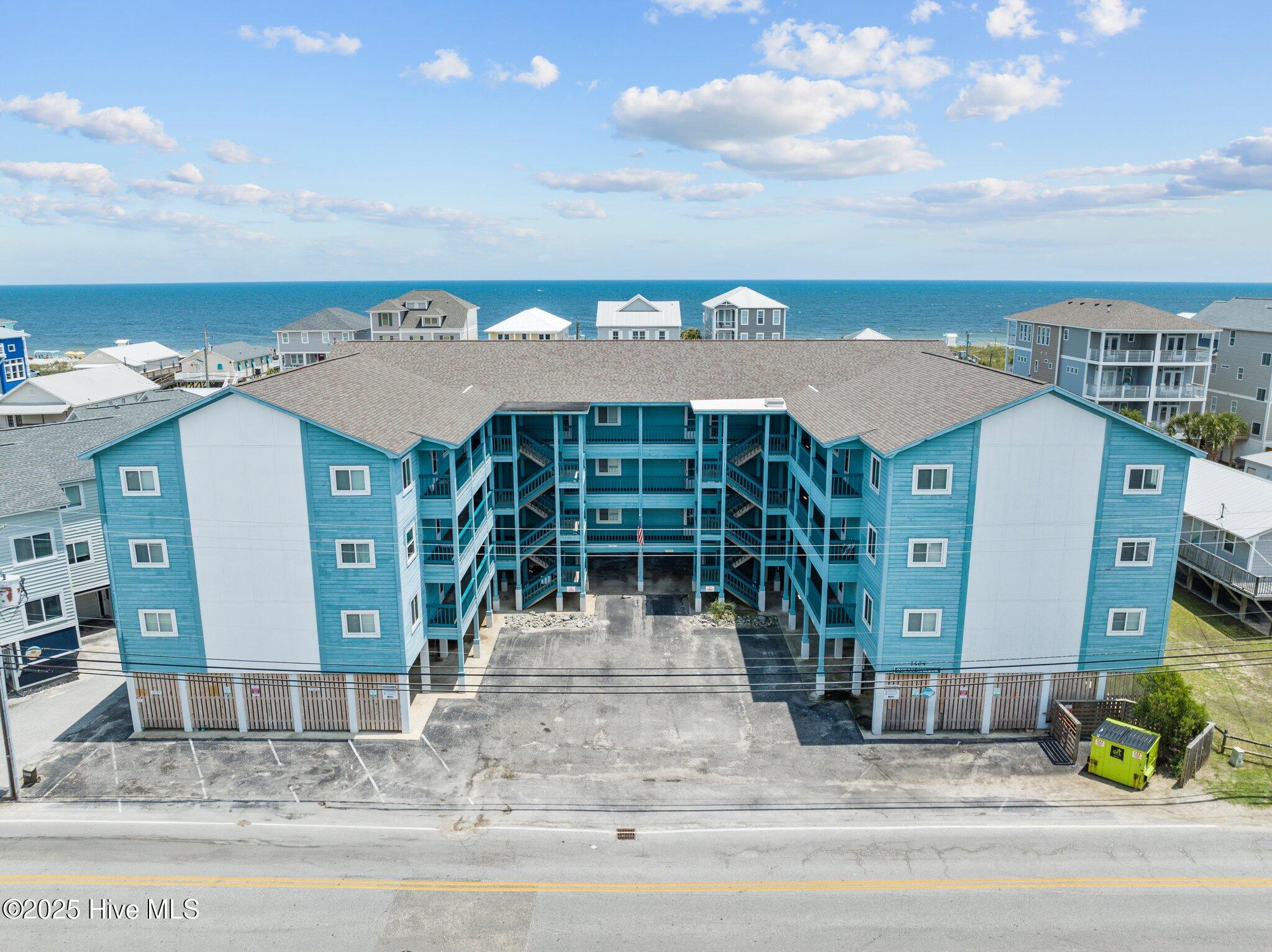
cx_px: 636
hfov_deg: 71.6
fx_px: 881
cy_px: 476
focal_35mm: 24
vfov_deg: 56.8
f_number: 2.8
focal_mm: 12.29
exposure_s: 1/2000
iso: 100
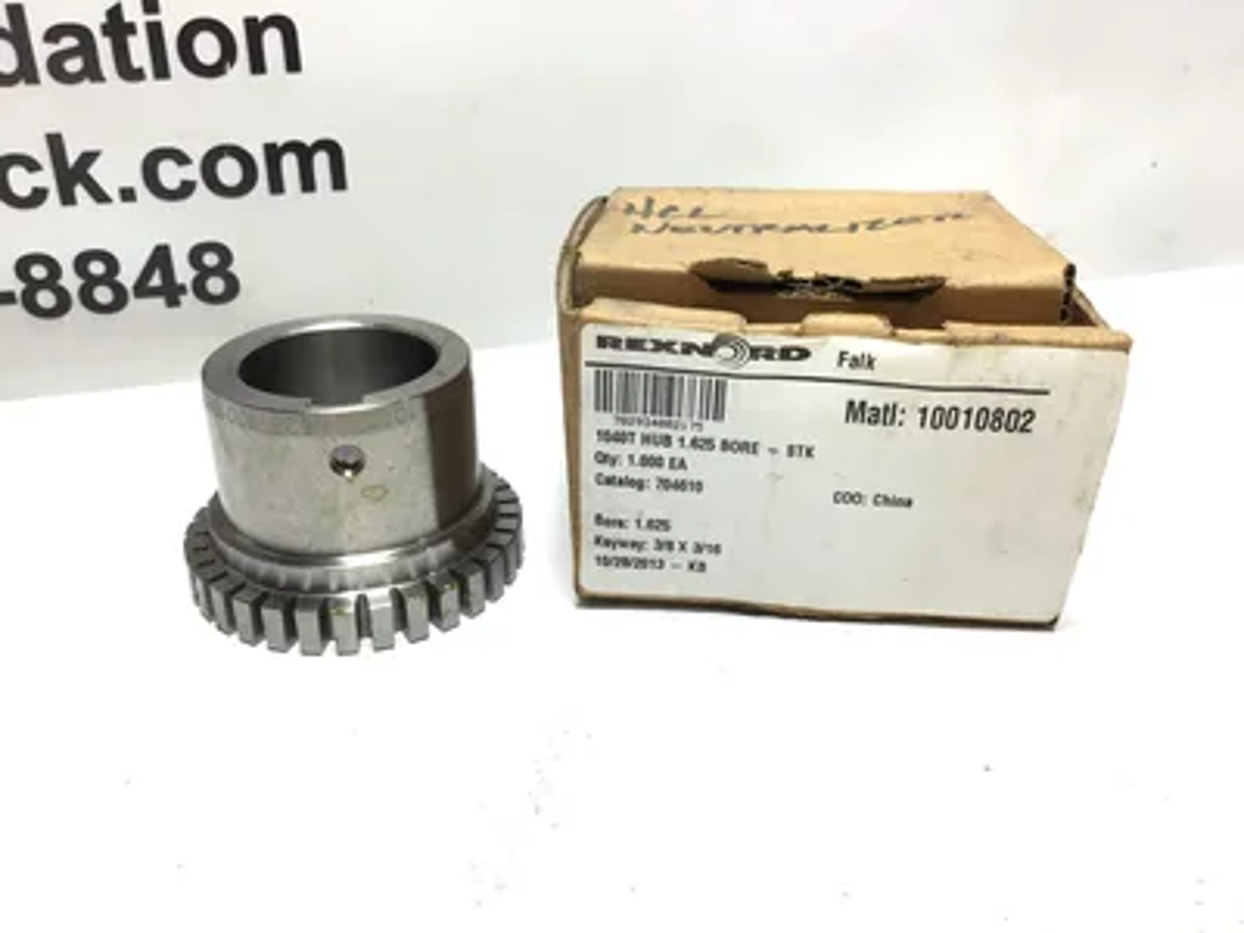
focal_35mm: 31
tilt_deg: -27.7
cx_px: 622
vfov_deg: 45.4
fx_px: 1114
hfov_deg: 58.4
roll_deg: +0.4
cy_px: 466
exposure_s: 1/60
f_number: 2.4
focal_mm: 3.3
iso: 25
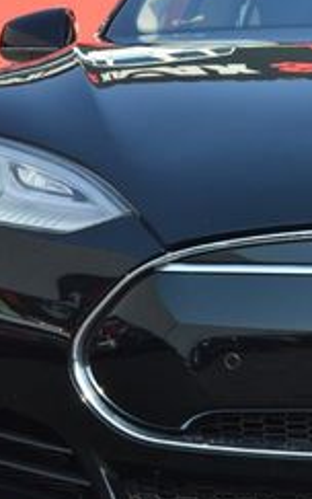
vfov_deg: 16.2
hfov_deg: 9.8
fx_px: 1754
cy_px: 274
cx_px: 476
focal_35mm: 129
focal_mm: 32
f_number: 11
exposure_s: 1/400
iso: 400
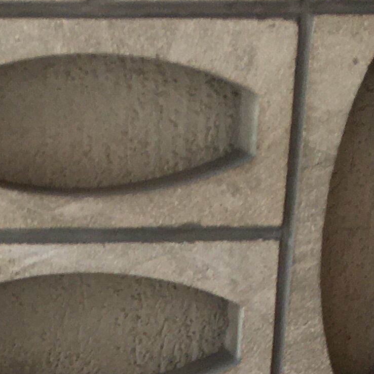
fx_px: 1711
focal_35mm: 140
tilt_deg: -21.5
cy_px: 761
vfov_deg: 11.2
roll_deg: -0.8
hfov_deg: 12.3
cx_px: -36
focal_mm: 4.15
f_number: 2.2
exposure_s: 1/50
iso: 32
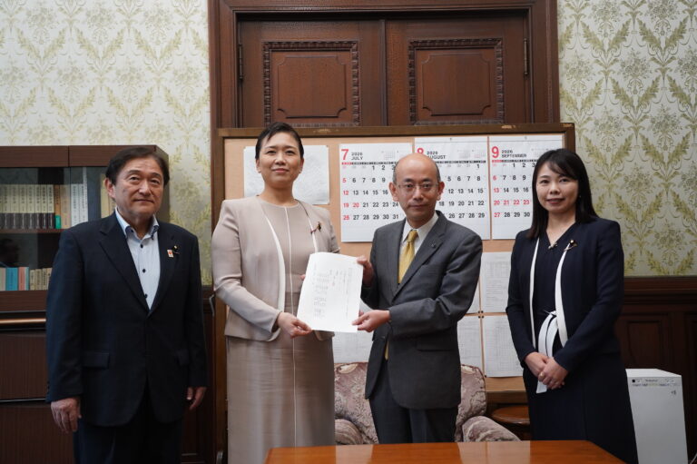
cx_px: 348
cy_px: 232
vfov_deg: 33.4
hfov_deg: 48.5
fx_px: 774
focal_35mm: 40
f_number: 5.6
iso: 4000
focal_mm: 40
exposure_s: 1/125
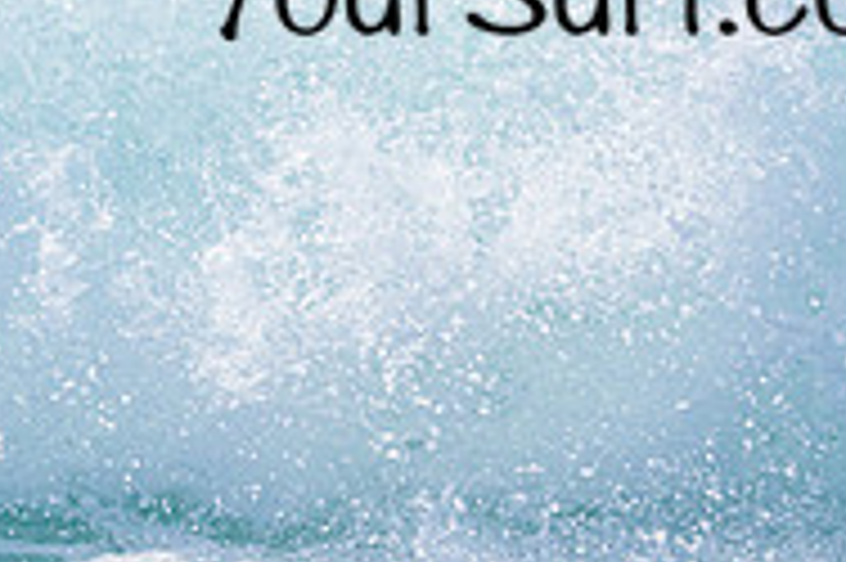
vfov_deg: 0.9
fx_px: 34749
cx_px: 406
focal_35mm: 1480
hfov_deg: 1.4
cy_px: -150
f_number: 11
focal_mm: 400
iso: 1100
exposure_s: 1/2000
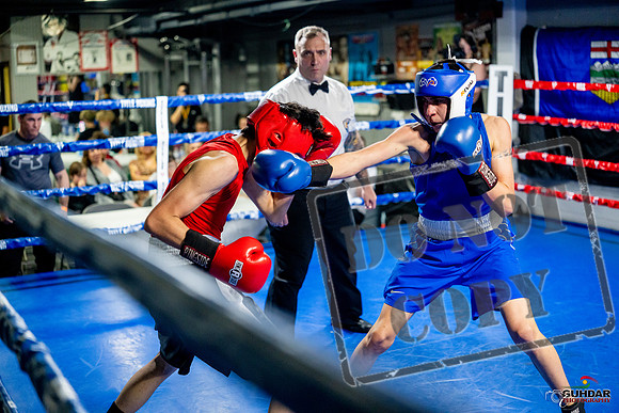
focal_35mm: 50
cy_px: 206
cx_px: 310
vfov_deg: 27.0
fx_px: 860
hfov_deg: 39.6
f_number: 2
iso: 4000
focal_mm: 50
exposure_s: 1/1000
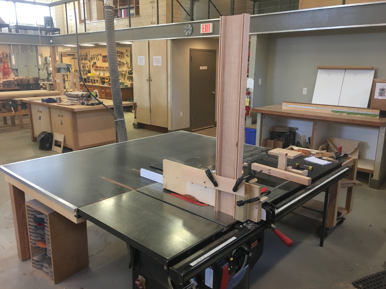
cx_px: 193
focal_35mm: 29
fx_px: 323
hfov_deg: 61.7
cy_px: 144
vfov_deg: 48.2
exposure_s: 1/30
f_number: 2.2
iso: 80
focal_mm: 4.15
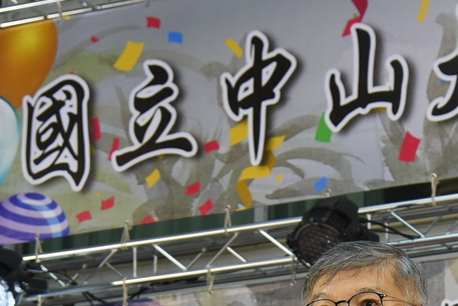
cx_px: 596
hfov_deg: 10.8
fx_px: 2367
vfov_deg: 7.3
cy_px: 458
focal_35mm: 186
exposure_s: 1/100
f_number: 5.6
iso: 1600
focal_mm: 52
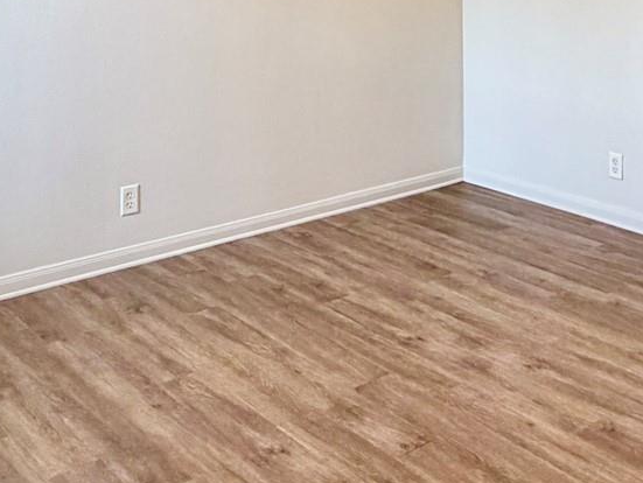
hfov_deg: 36.3
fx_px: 967
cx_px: 439
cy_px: -71
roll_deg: +0.0
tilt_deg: -0.9
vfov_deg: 25.6
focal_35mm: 52
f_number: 2.2
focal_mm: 2.22
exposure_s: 1/120
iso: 200
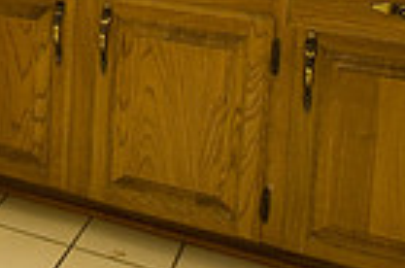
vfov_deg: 17.1
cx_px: -99
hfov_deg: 25.2
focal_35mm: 71
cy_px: -146
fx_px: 797
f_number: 4
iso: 1250
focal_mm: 17
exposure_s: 1/80
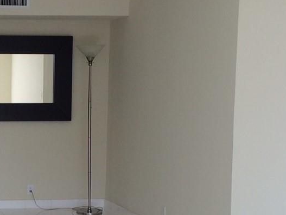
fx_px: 752
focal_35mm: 91
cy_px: 159
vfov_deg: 16.2
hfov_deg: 20.5
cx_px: -29
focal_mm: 4.12
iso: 32
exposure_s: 1/260
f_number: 2.2
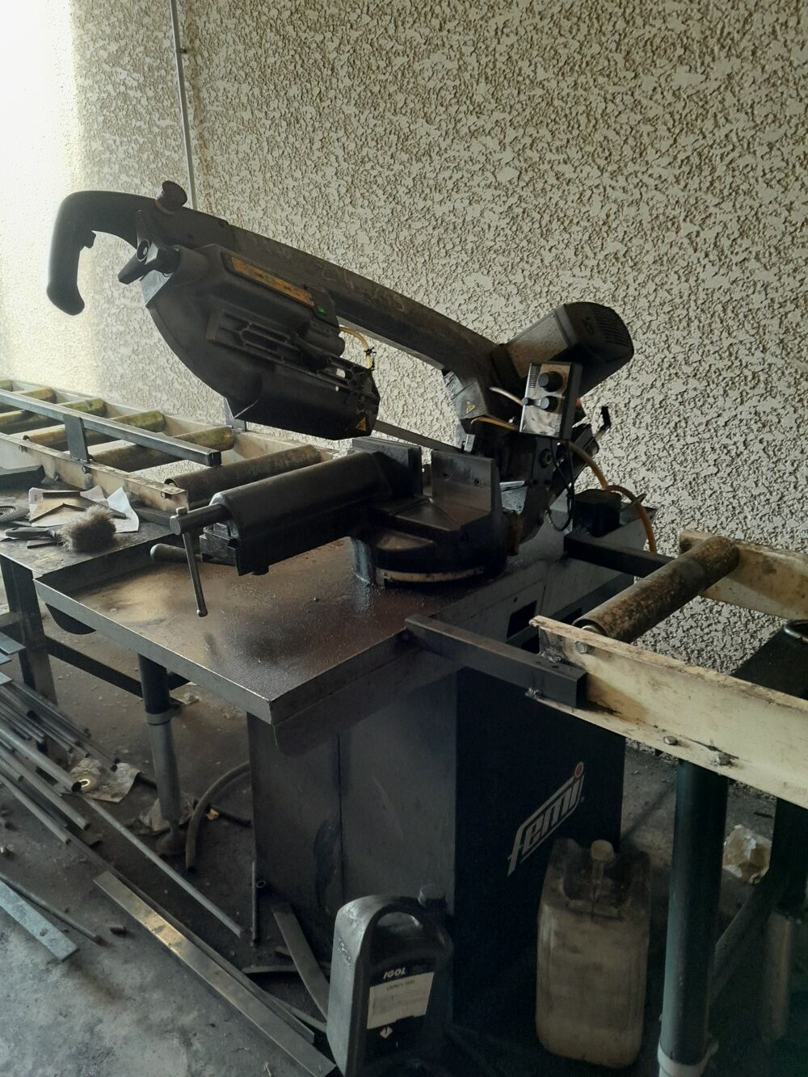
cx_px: 404
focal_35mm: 26
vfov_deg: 67.3
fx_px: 809
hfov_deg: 53.1
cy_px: 538
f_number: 1.8
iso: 250
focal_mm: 4
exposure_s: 1/50
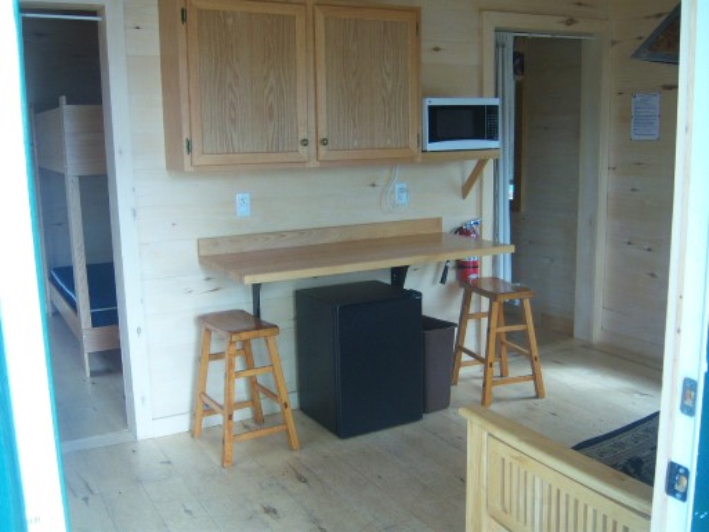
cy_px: 266
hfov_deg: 51.3
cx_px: 354
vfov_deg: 39.7
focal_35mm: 36
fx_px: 738
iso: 160
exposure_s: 1/40
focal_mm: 7.5
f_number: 2.8
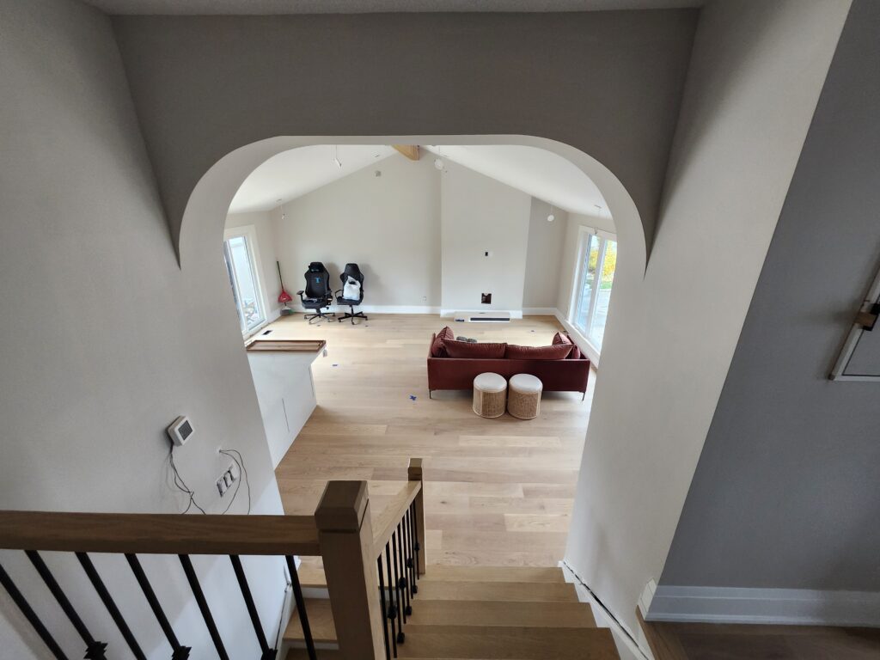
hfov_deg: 106.2
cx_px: 440
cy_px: 330
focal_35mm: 13
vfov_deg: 89.9
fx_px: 330
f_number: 2.2
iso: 250
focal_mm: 1.74
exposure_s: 1/60
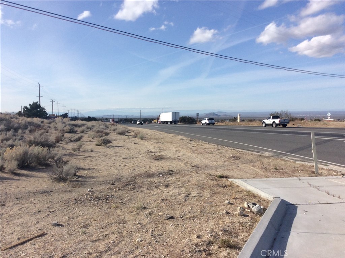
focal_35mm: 32
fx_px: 318
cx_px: 172
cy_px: 129
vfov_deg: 44.1
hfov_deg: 56.9
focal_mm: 3.3
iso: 32
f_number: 2.4
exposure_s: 1/2119
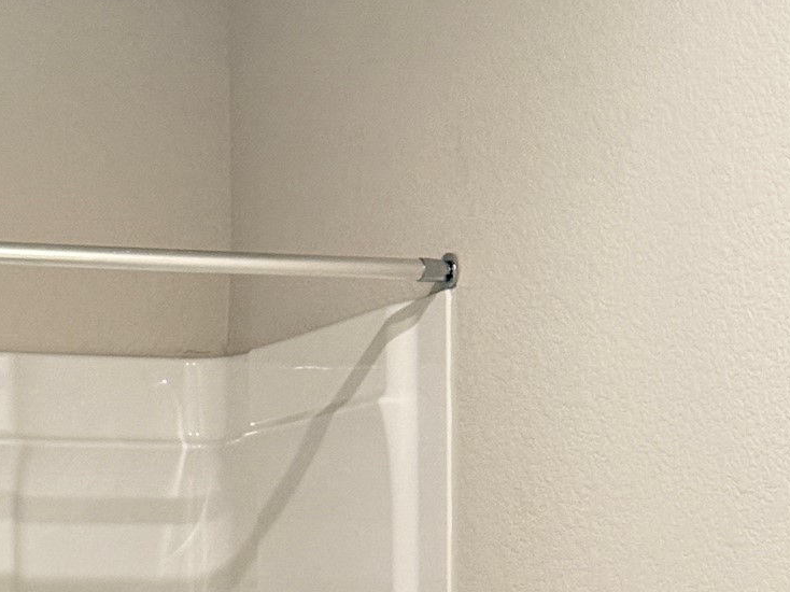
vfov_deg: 10.6
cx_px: 62
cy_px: 902
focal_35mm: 134
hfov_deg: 14.6
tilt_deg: -2.3
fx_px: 3057
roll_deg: +1.2
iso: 320
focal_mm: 6.76
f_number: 1.78
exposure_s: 1/40
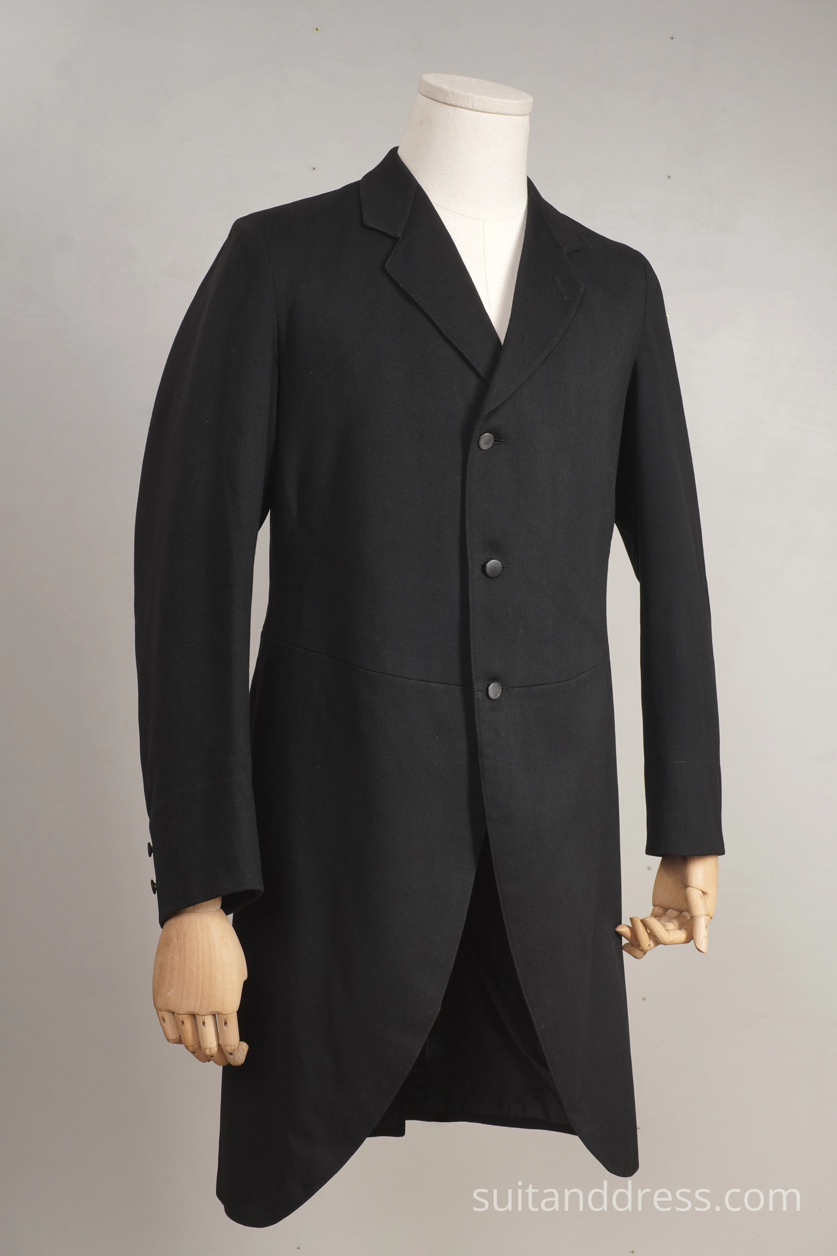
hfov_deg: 28.1
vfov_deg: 41.1
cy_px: 628
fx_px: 1674
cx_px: 418
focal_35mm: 48
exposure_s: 1/10
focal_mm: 32
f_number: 9
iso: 320
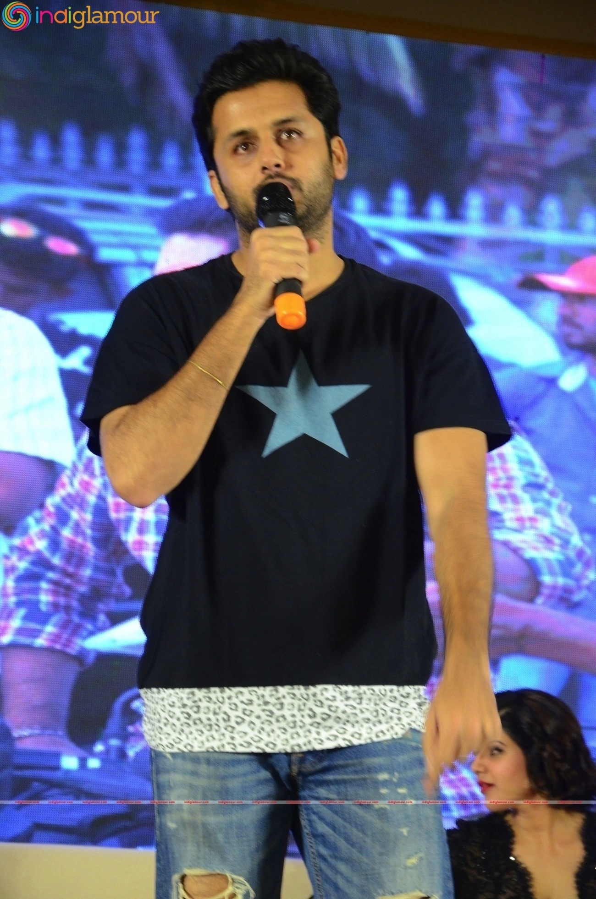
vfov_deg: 14.9
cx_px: 298
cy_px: 450
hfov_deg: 9.9
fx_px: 3443
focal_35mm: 138
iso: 2000
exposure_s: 1/80
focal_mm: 92
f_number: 5.6
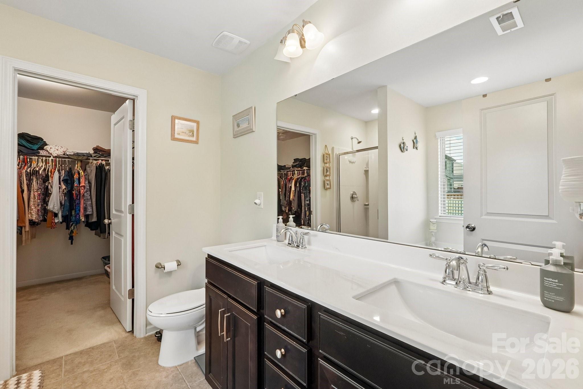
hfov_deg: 100.4
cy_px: 194
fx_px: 243
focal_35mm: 15
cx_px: 292
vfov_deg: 77.3
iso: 400
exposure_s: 1/20
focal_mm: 10
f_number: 8
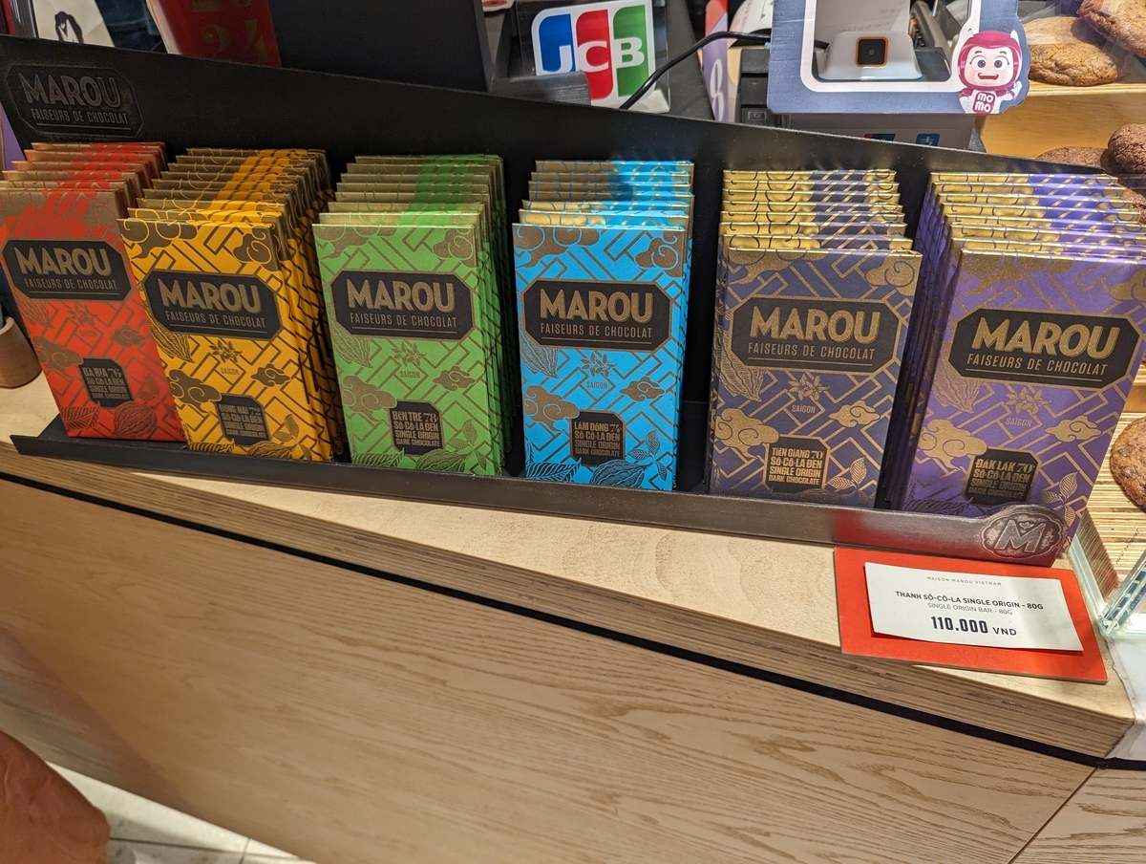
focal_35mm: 24
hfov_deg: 71.5
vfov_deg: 57.0
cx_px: 573
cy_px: 432
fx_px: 796
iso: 45
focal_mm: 6.81
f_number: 1.85
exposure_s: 1/117
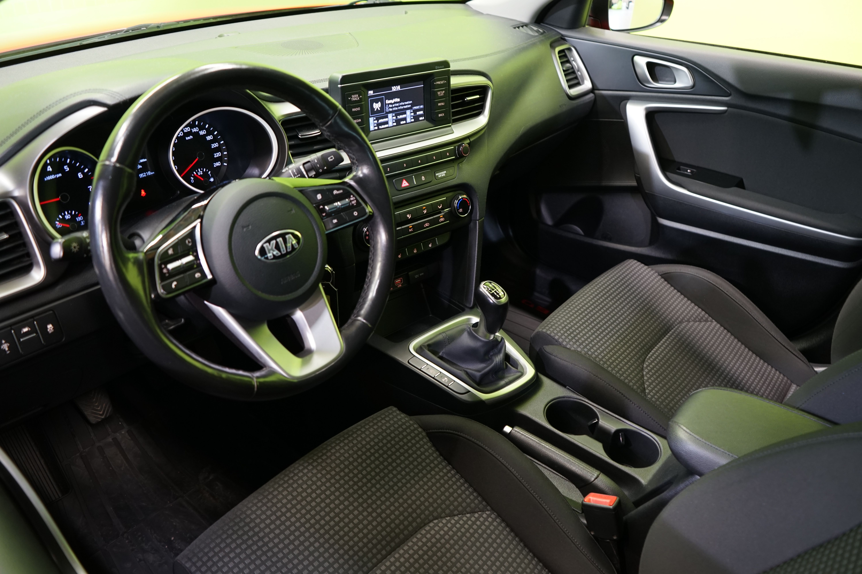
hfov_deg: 54.4
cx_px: 431
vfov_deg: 37.9
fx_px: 838
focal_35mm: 35
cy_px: 287
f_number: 4.5
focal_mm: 35
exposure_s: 1/10
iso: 800
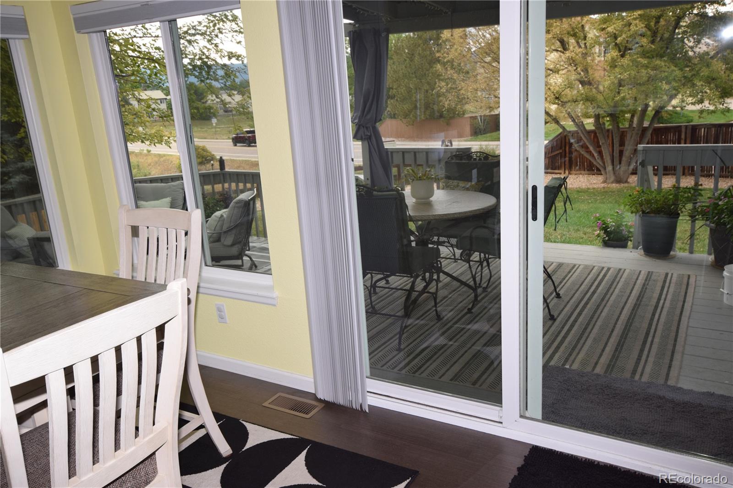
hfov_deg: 61.9
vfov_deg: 43.6
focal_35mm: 30
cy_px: 244
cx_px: 366
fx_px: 611
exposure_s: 1/60
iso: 450
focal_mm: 20
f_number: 8
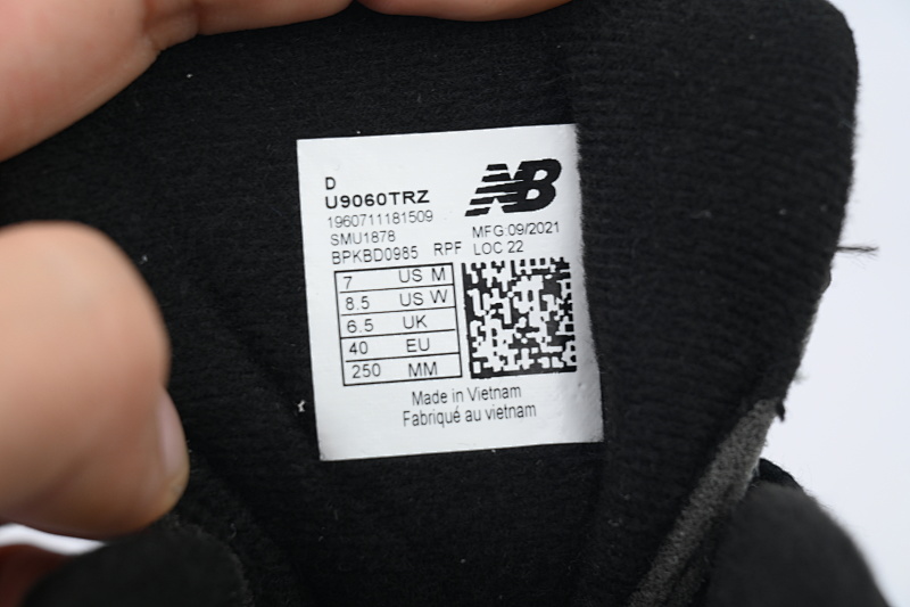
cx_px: 455
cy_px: 304
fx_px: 3033
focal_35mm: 120
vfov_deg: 11.4
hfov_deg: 17.1
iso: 400
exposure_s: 1/100
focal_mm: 120
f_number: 10
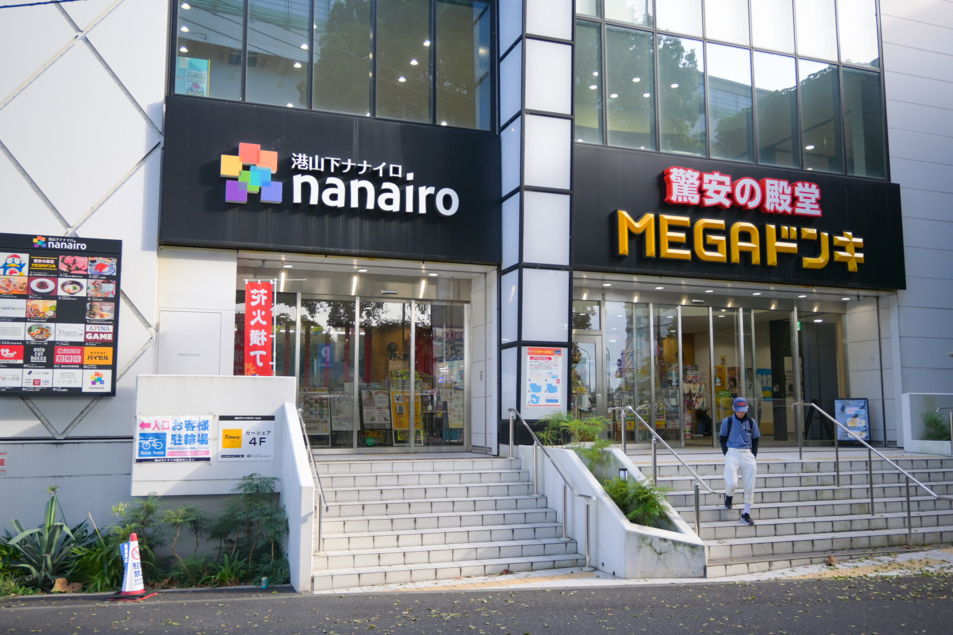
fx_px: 794
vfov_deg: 43.6
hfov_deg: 61.9
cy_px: 318
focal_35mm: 30
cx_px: 476
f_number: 4
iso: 100
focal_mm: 20
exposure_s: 1/125
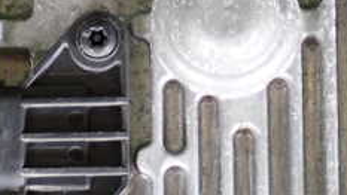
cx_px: 220
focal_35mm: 140
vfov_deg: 8.7
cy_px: 140
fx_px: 1288
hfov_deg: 15.3
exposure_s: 1/50
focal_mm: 9.01
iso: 640
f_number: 3.2
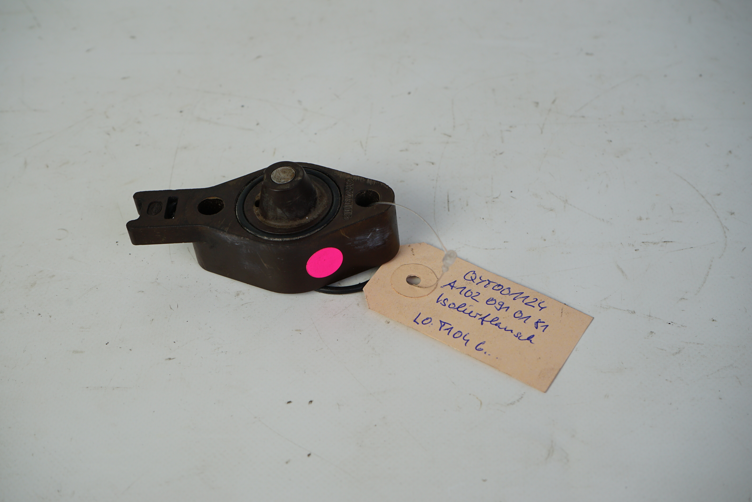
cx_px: 360
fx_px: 1149
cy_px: 248
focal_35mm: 55
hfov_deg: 36.2
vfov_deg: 24.6
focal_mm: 52
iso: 200
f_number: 8
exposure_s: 1/160
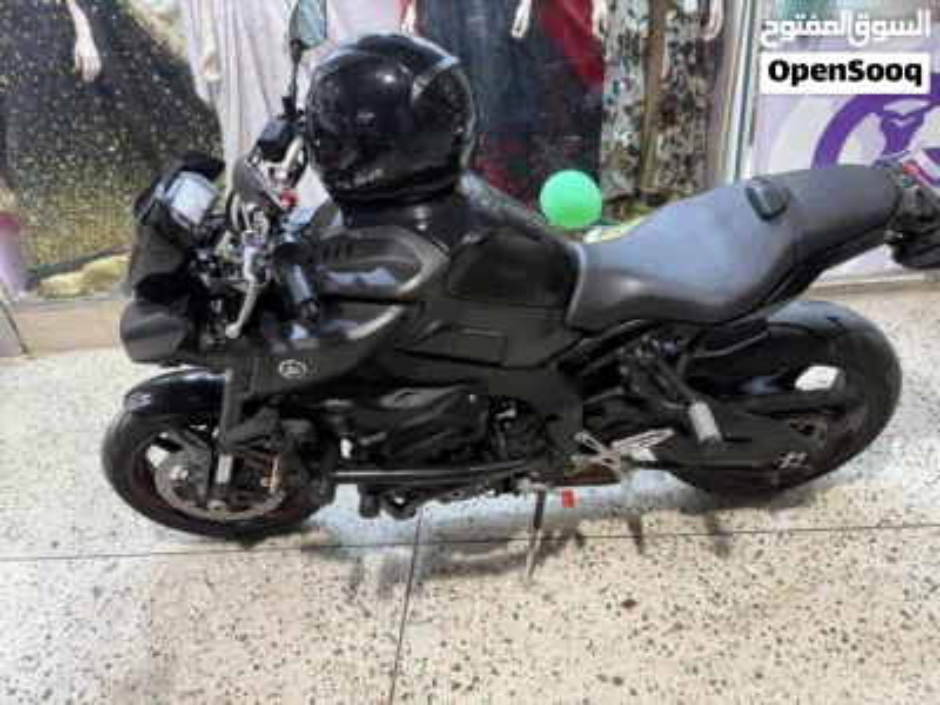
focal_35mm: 24
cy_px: 352
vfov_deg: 56.8
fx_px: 652
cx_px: 470
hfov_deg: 71.6
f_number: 1.78
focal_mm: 6.76
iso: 160
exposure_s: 1/50
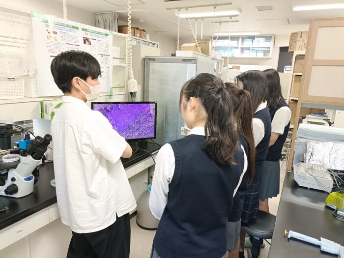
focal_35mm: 25
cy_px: 129
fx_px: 248
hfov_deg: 69.4
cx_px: 172
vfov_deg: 54.9
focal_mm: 4.7
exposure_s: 1/50
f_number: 1.7
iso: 1000
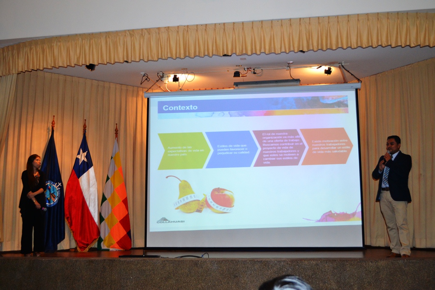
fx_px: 471
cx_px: 218
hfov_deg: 49.5
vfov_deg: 34.2
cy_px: 145
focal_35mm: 39
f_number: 4.2
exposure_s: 1/60
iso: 1250
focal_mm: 26
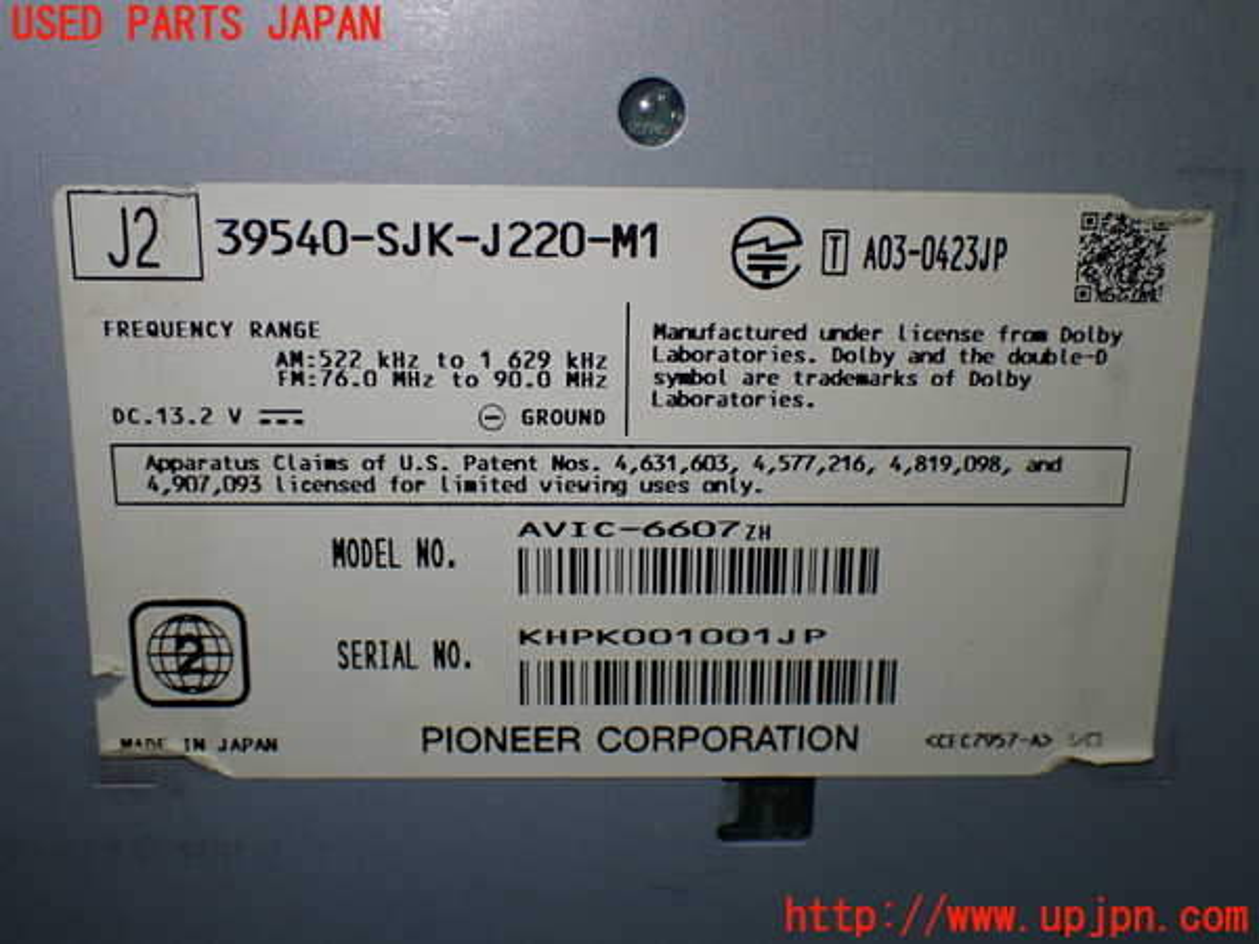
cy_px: 472
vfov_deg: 35.1
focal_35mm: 41
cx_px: 630
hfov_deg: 45.8
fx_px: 1491
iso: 250
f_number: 2.8
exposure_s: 1/160
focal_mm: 7.31
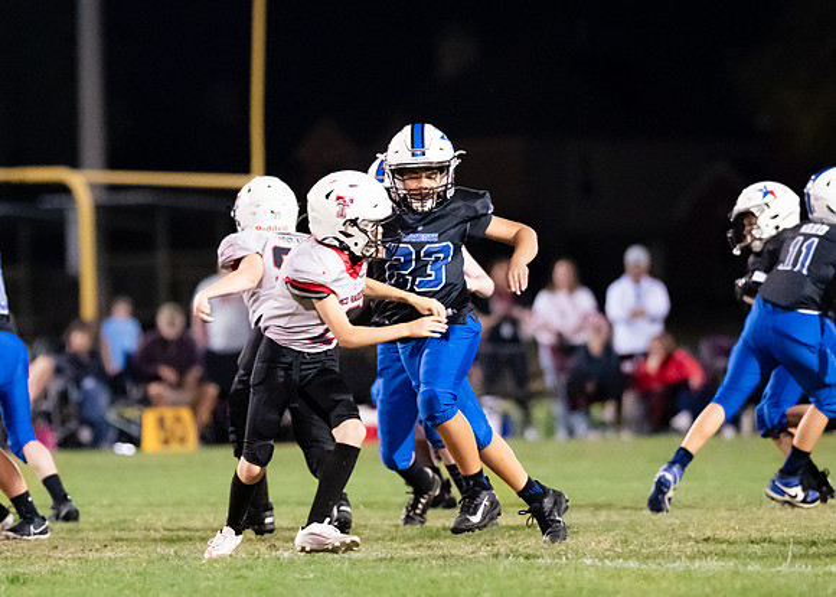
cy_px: 293
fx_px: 7658
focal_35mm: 323
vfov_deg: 4.5
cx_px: 462
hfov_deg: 6.2
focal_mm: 135
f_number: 1.8
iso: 5000
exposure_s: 1/1000
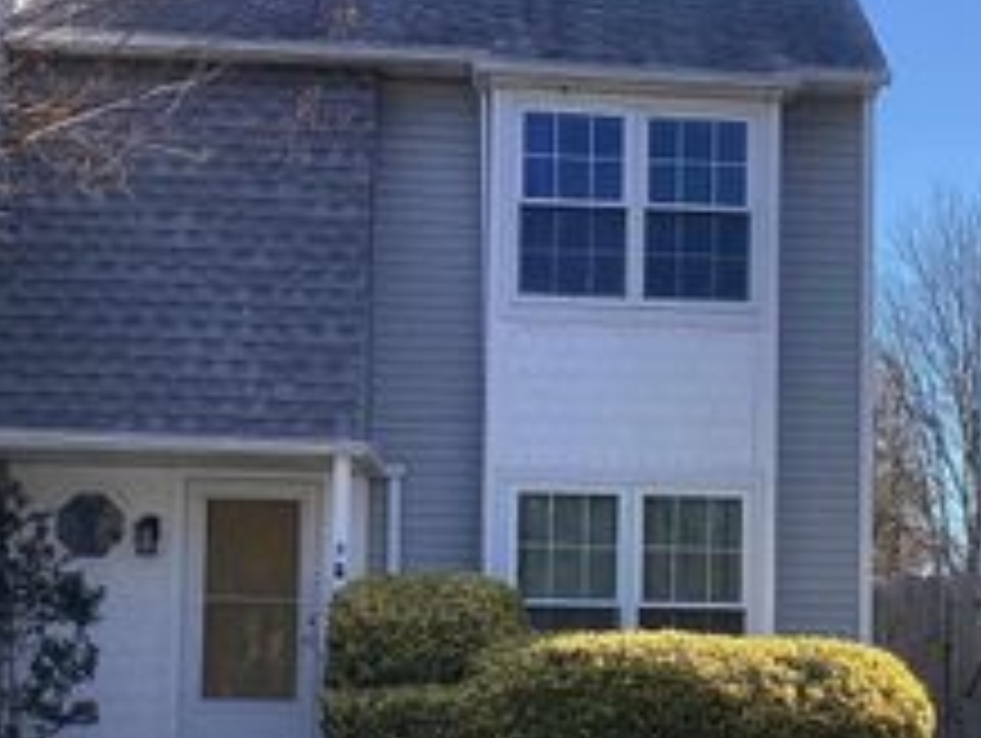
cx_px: 792
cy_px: 605
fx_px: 2014
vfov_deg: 20.5
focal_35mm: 71
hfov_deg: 26.8
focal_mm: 3.3
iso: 25
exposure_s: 1/1148
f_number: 2.4
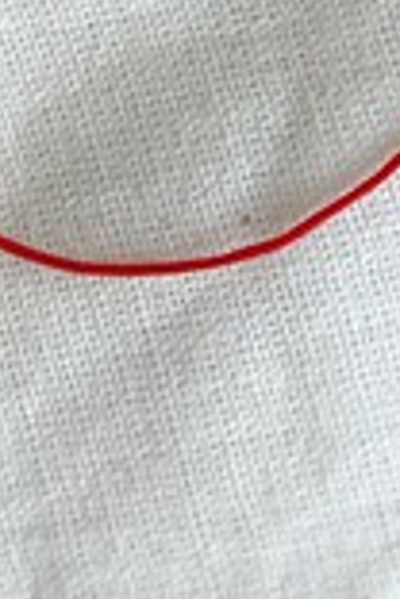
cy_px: -175
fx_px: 1717
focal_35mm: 103
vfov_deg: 18.5
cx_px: 158
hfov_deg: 13.3
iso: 16
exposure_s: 1/177
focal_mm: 3
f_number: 1.8
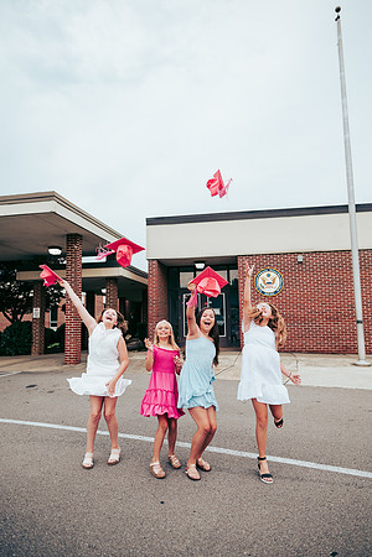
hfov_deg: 53.1
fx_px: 372
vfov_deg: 73.7
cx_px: 186
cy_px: 278
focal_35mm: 24
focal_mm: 24
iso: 250
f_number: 2.8
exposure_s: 1/400
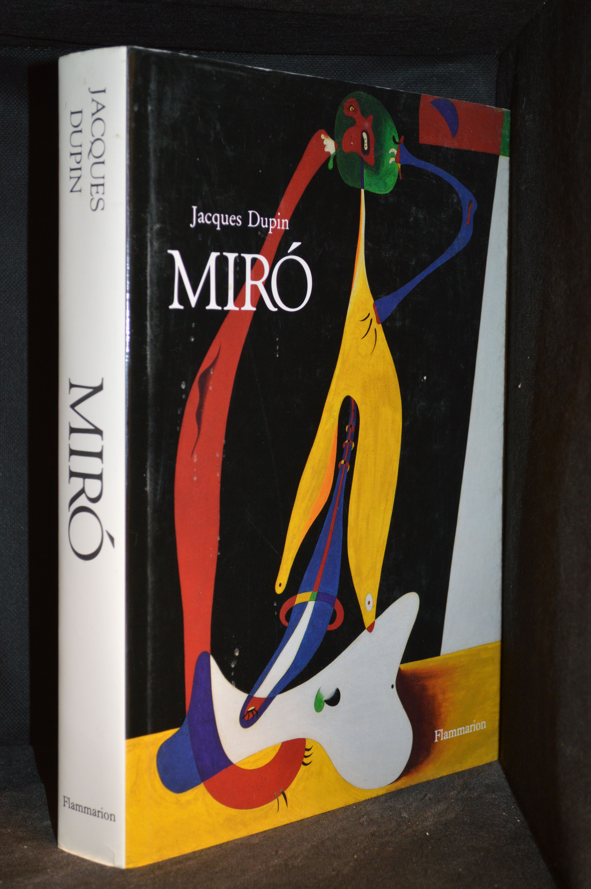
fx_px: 1554
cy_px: 444
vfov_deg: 31.9
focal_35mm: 63
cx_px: 296
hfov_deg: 21.5
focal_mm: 42
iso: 900
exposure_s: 1/30
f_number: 5.3
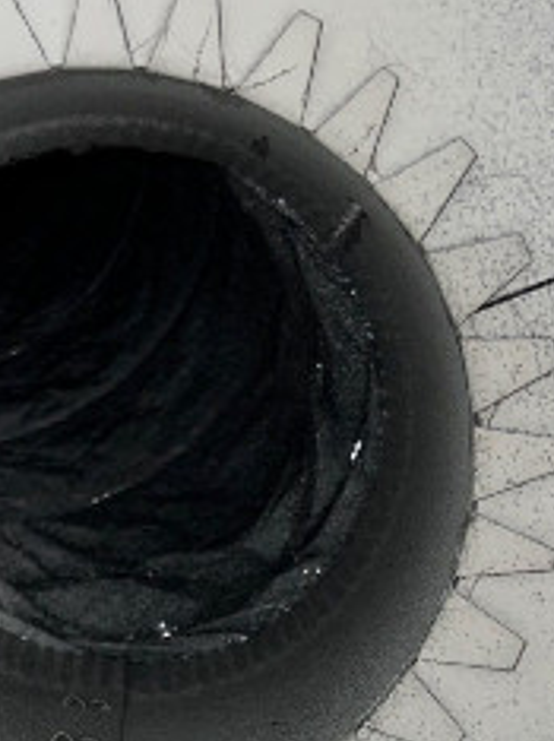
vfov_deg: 29.8
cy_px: 674
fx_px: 1325
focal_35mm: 62
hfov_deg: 23.4
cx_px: 154
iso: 20
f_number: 1.8
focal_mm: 4
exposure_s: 1/695
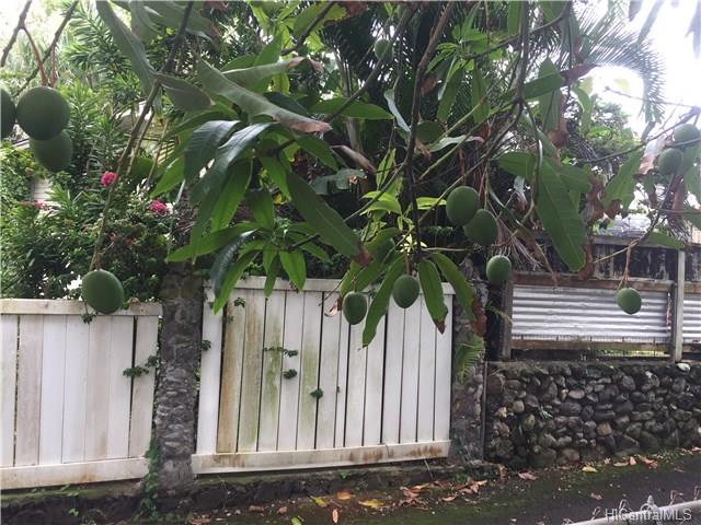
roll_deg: -5.4
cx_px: 350
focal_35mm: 29
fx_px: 587
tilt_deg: +2.8
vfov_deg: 48.2
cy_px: 262
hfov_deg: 61.7
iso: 50
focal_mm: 4.15
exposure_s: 1/120
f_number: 2.2
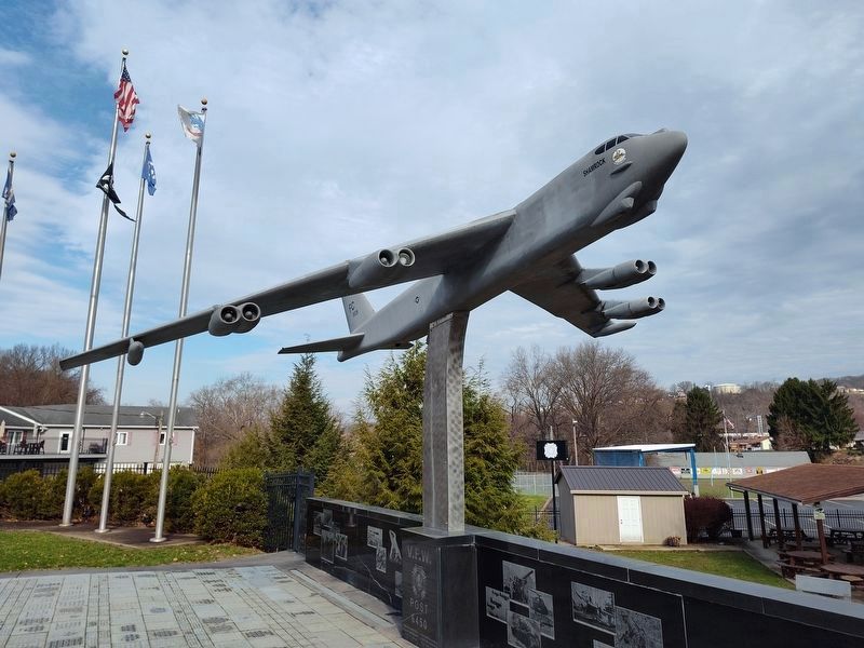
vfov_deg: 58.9
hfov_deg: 73.9
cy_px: 324
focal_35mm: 23
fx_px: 574
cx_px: 432
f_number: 1.8
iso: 100
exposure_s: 1/1208
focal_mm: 5.56
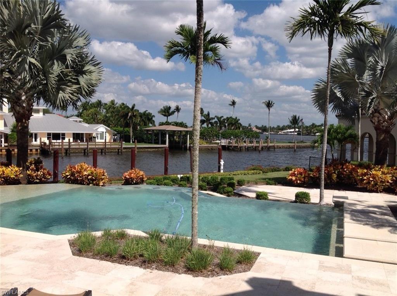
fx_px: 401
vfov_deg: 40.6
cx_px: 198
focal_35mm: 35
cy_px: 148
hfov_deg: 52.7
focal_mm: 4.28
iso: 50
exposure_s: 1/3367
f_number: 2.4
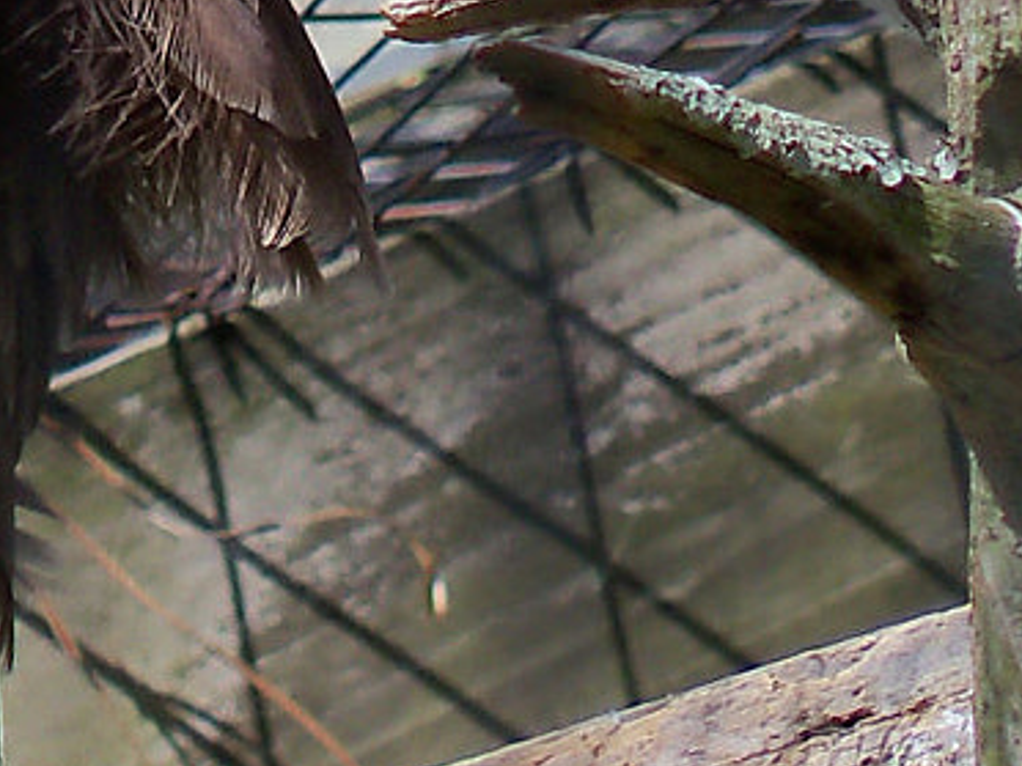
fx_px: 44463
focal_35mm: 1506
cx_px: -179
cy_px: -714
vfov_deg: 1.0
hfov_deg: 1.3
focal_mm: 62
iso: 80
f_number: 4.8
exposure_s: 1/200
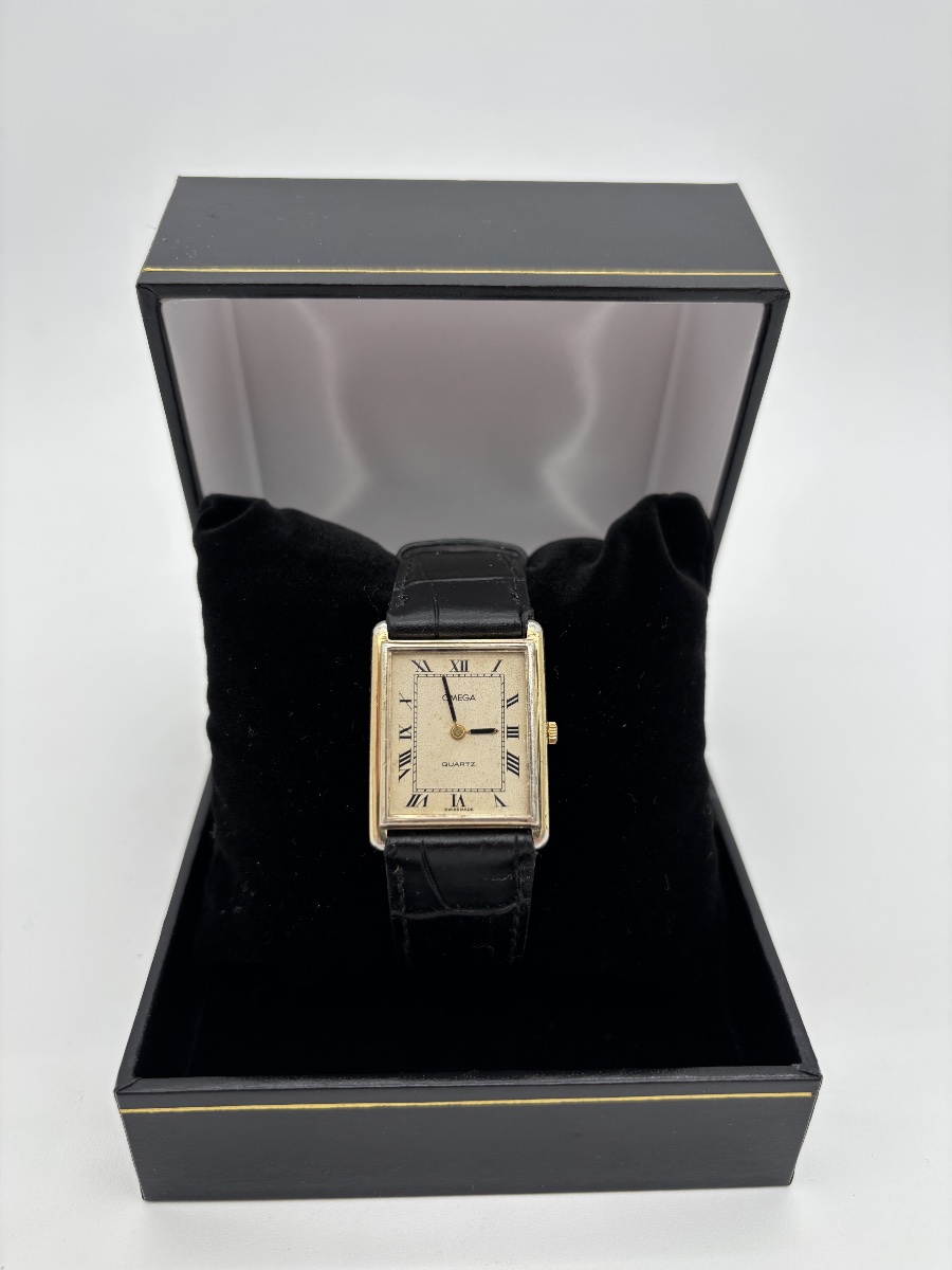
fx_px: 953
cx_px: 476
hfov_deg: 53.1
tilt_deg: -29.7
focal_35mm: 26
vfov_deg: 67.3
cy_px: 635
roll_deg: -2.0
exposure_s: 1/495
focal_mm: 5.96
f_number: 1.6
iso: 50
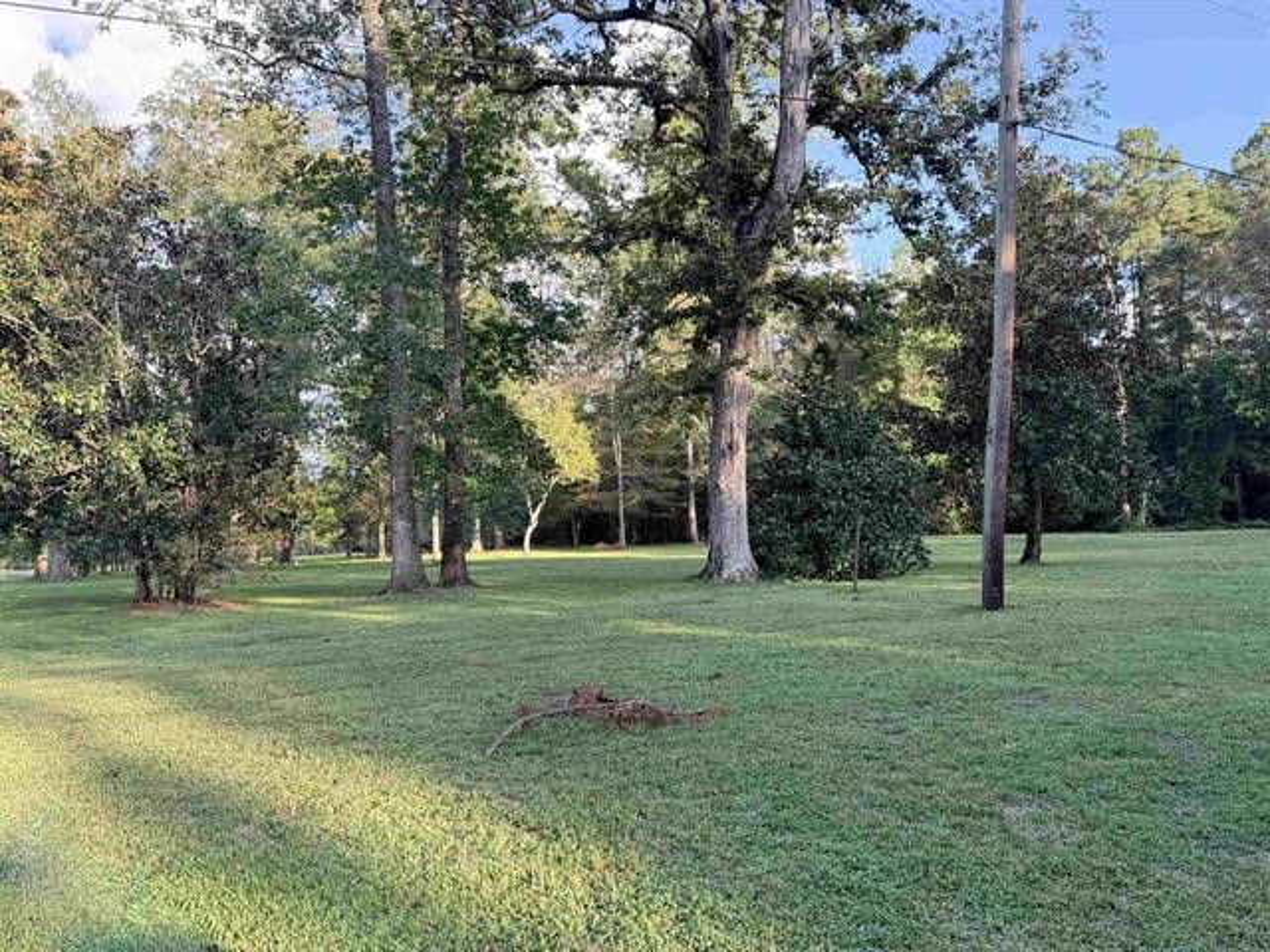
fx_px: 881
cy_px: 476
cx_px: 635
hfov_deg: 71.6
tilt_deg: +2.9
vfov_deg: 56.8
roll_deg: -1.4
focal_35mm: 24
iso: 100
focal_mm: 6.76
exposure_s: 1/440
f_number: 1.78
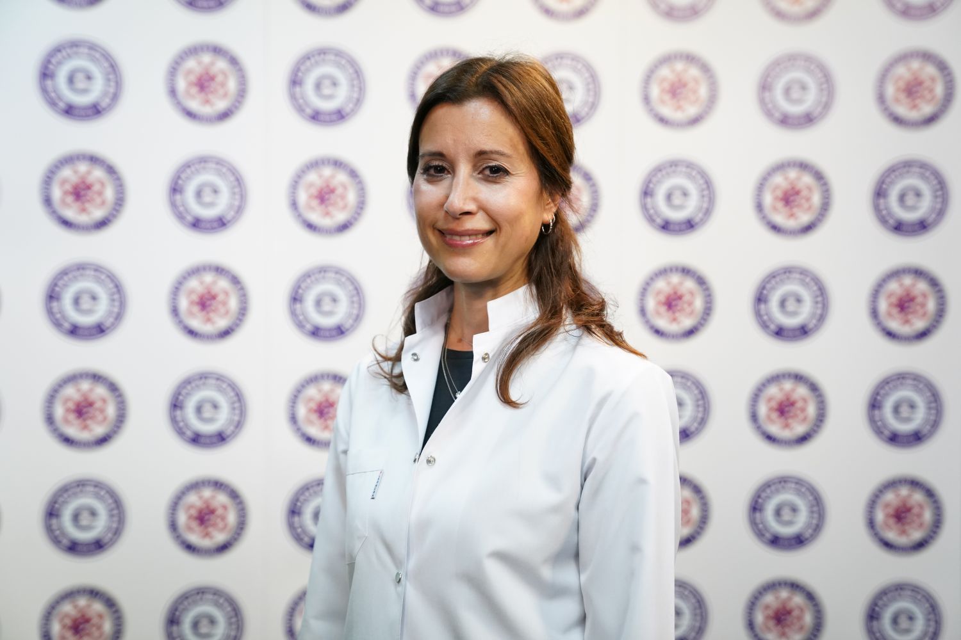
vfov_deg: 23.0
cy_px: 320
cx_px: 480
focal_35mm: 59
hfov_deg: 33.9
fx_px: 1575
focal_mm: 59
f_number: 2.8
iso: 4000
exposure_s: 1/800
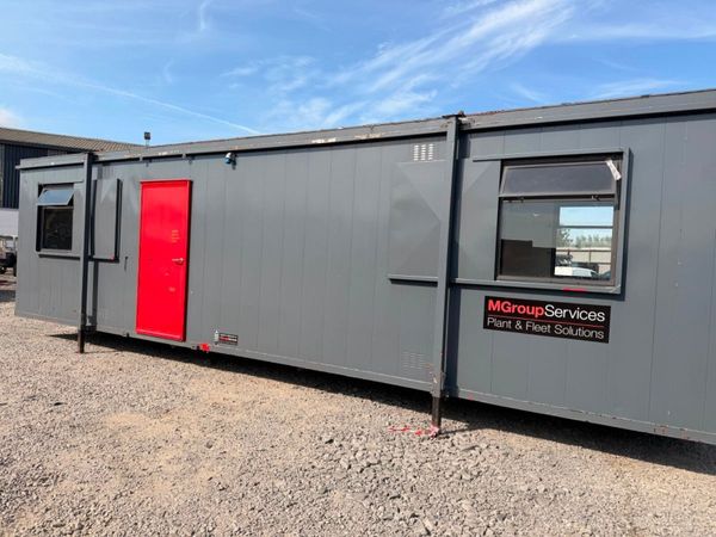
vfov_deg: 56.8
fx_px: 496
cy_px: 268
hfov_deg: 71.6
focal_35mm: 24
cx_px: 358
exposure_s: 1/4167
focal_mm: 6.76
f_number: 1.78
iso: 80
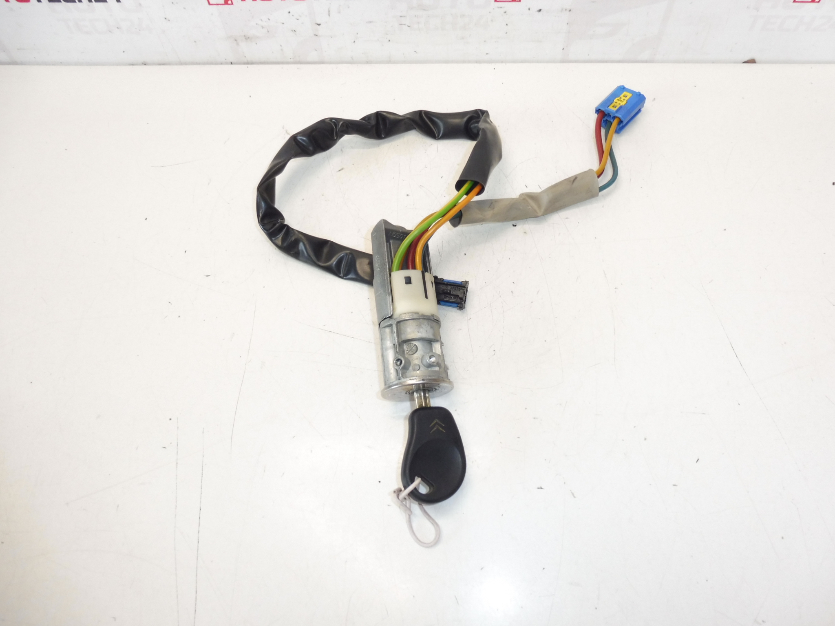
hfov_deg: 71.6
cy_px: 313
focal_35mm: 24
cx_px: 418
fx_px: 579
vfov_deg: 56.8
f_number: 3.5
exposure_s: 1/60
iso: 200
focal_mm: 4.3
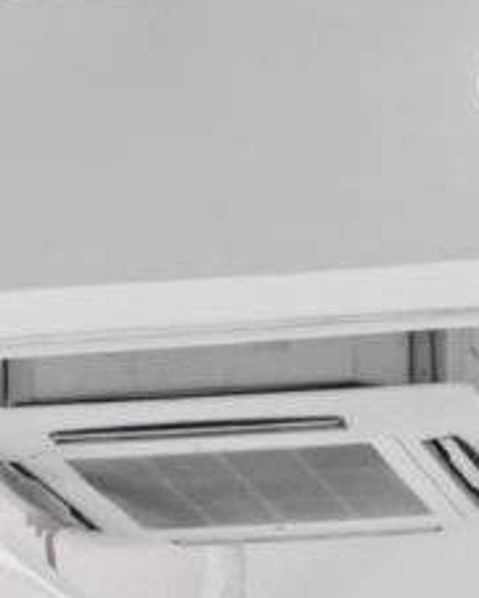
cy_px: 1224
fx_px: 3949
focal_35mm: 223
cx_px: 148
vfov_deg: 8.2
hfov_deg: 6.9
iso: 125
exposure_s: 1/3
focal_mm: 21
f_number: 7.1
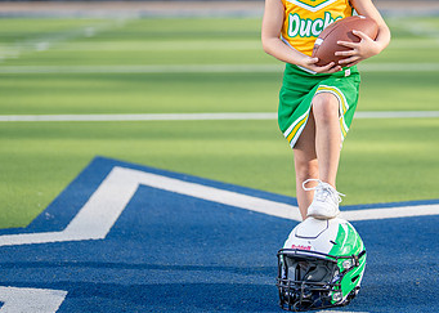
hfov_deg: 18.9
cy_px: 77
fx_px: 1308
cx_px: 334
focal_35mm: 105
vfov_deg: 13.6
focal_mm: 50
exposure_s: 1/2500
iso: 100
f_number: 1.2
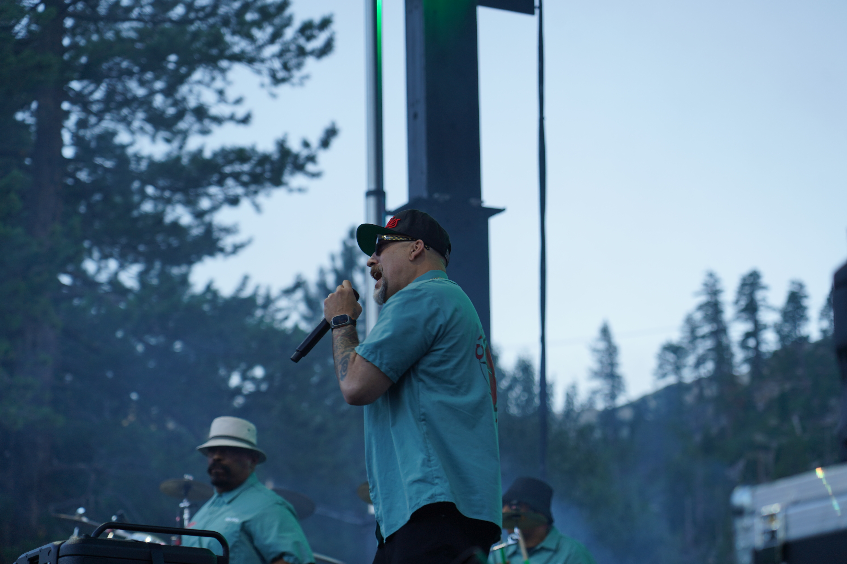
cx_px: 424
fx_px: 2470
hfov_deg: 19.5
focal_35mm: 105
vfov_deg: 13.0
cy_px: 282
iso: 100
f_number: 4.5
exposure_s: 1/160
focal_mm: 105
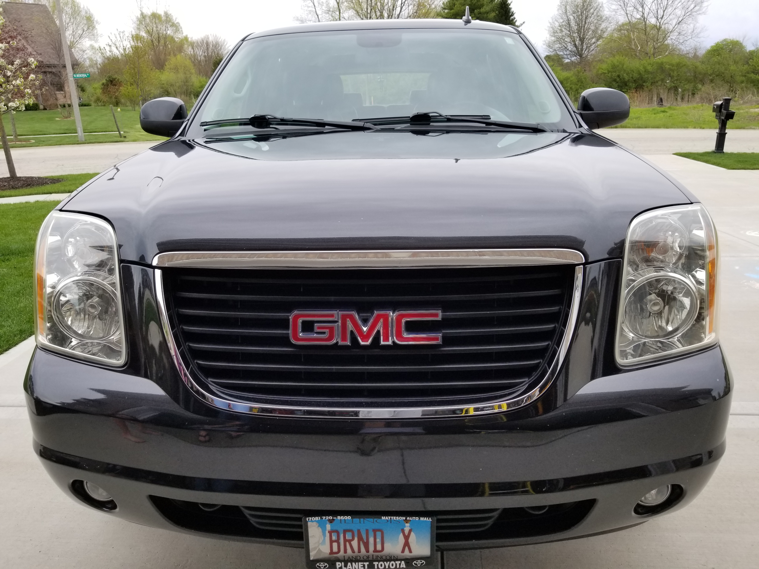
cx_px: 380
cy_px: 284
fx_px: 570
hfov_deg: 67.3
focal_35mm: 26
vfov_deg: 53.1
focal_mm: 4.25
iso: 50
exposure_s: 1/762
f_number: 1.7
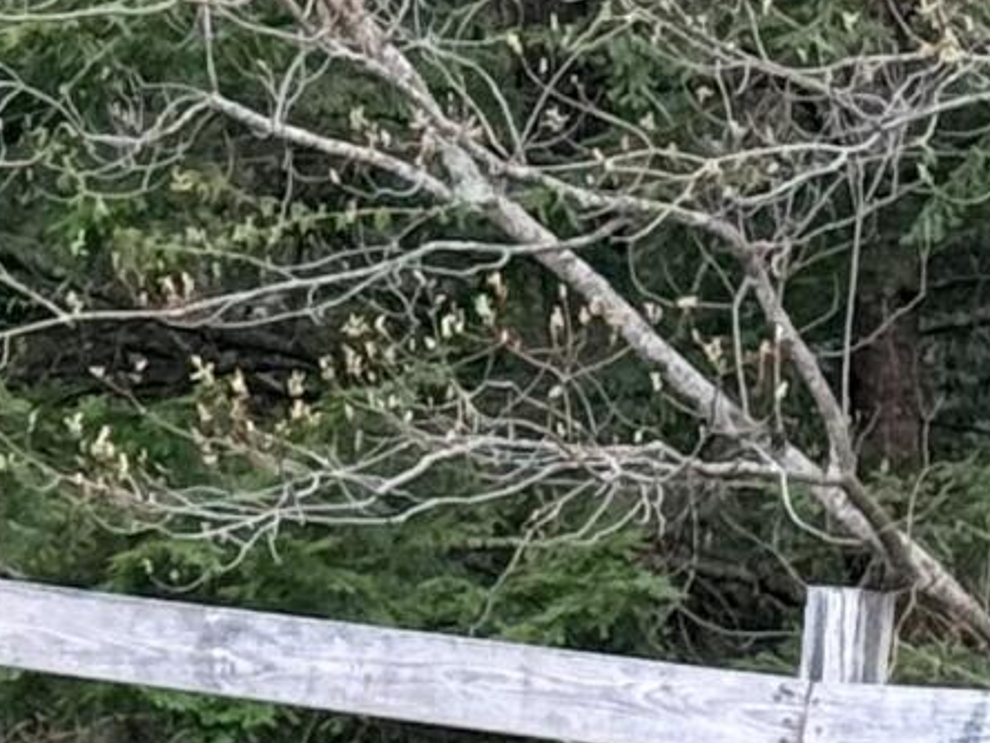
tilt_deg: +1.7
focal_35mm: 324
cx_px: -1180
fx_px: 9266
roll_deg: -0.1
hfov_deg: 5.9
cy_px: 87
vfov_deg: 4.6
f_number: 1.78
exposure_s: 1/631
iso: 100
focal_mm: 6.76
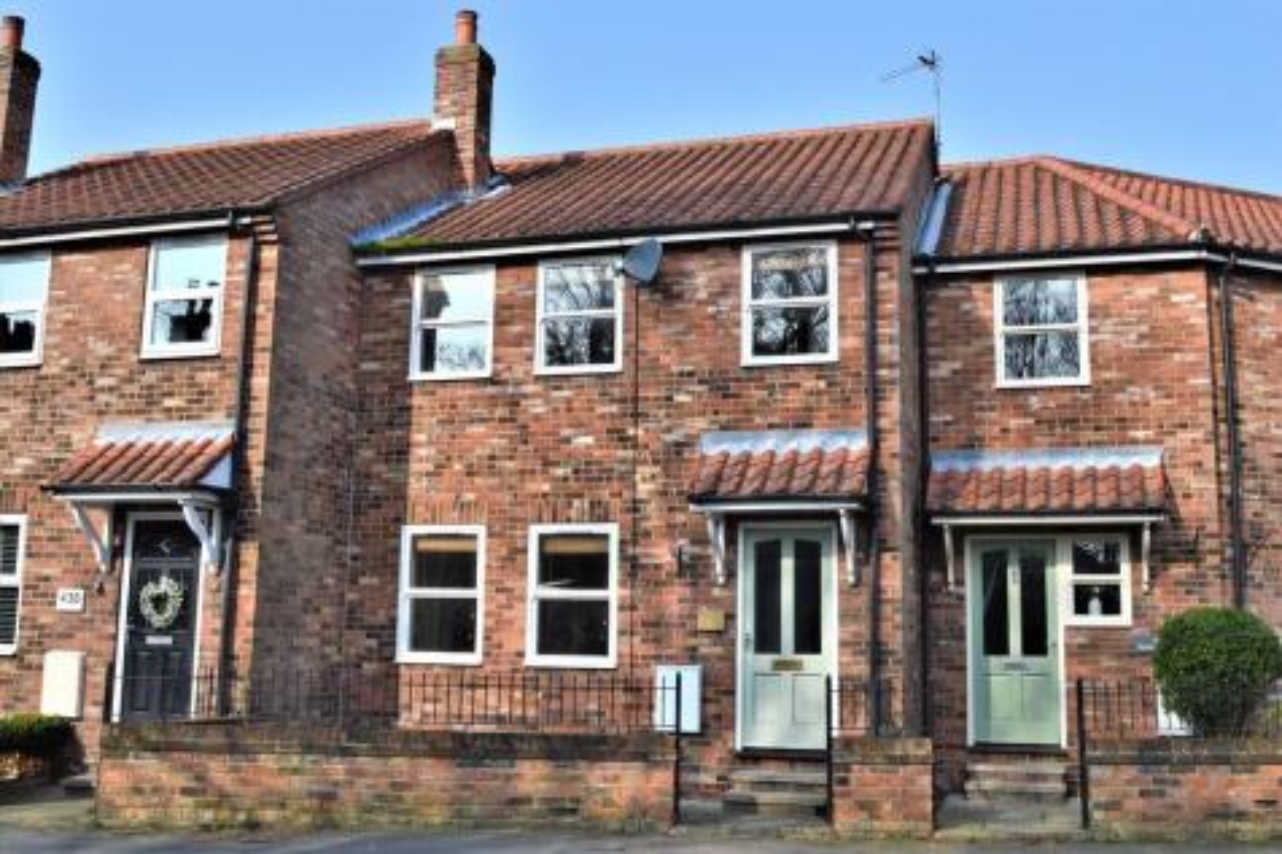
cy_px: 427
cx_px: 641
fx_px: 1281
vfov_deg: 36.8
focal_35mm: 36
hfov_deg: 53.1
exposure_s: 1/500
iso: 360
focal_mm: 24
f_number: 11
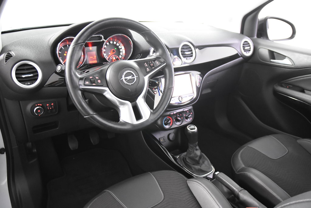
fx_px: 285
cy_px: 104
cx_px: 156
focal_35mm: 33
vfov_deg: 40.0
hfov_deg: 57.2
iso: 3200
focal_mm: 22
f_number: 3
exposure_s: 1/30
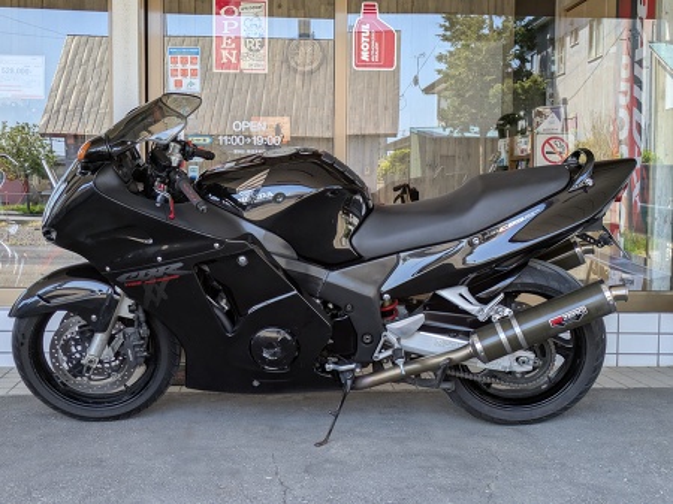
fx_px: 991
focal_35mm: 51
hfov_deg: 37.5
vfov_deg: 28.5
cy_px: 252
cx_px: 336
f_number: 1.89
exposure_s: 1/193
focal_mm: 5.43
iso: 47
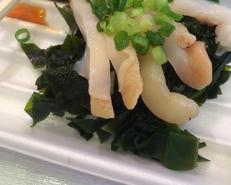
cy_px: 74
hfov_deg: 46.7
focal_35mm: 39
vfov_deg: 38.0
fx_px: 267
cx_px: 133
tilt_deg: -58.9
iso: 50
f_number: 2.2
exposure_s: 1/30
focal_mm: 4.15
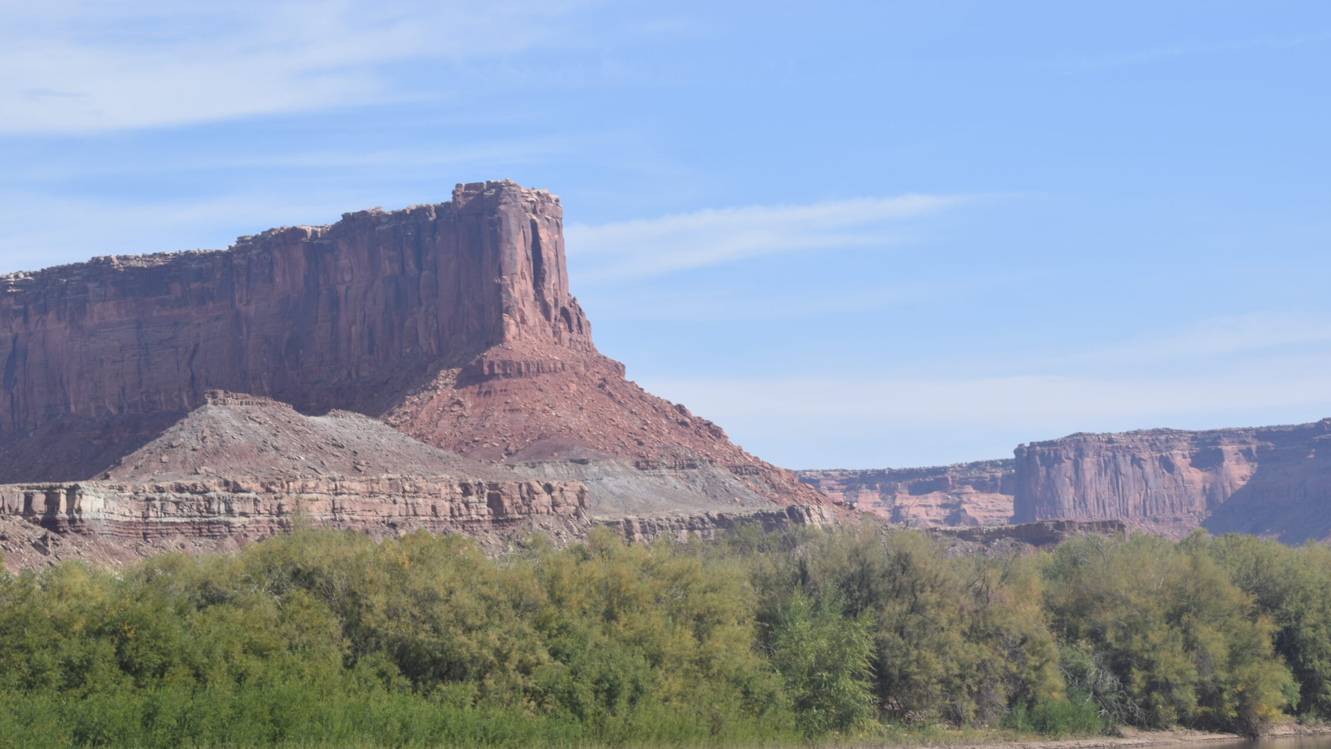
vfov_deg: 9.7
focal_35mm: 125
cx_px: 642
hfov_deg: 17.2
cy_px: 481
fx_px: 4411
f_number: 11
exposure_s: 1/125
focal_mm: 70
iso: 100
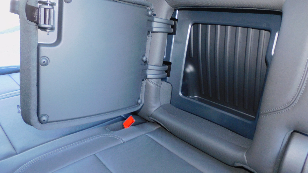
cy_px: 73
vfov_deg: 42.8
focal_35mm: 27
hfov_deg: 69.9
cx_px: 156
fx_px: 221
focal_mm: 4.3
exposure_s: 1/30
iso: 200
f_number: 3.3
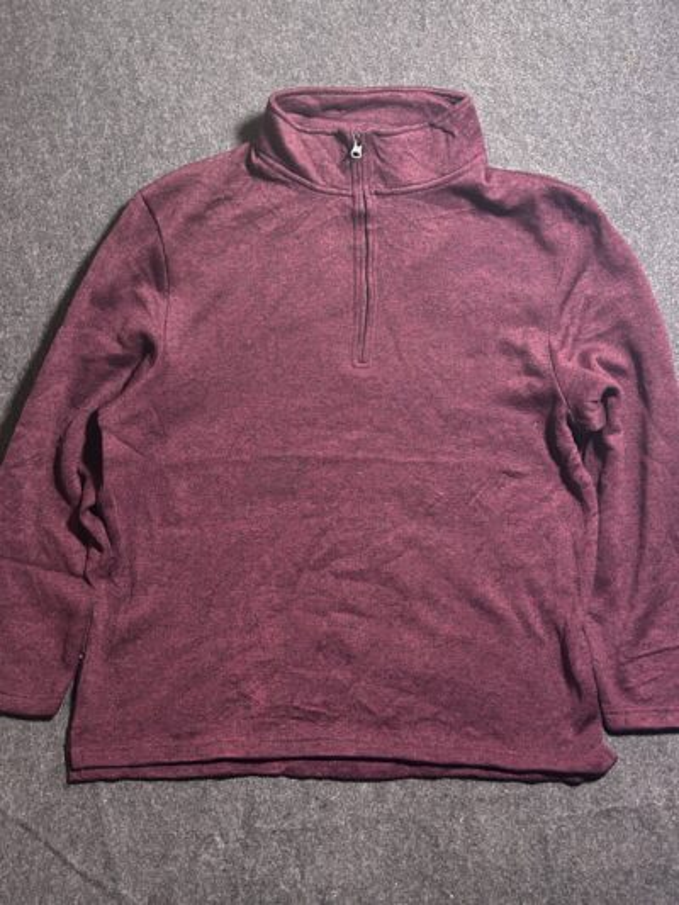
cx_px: 340
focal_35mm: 26
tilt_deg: -68.0
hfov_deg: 53.1
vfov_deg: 67.3
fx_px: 680
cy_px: 452
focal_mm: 5.7
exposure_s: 1/33
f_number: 1.5
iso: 400
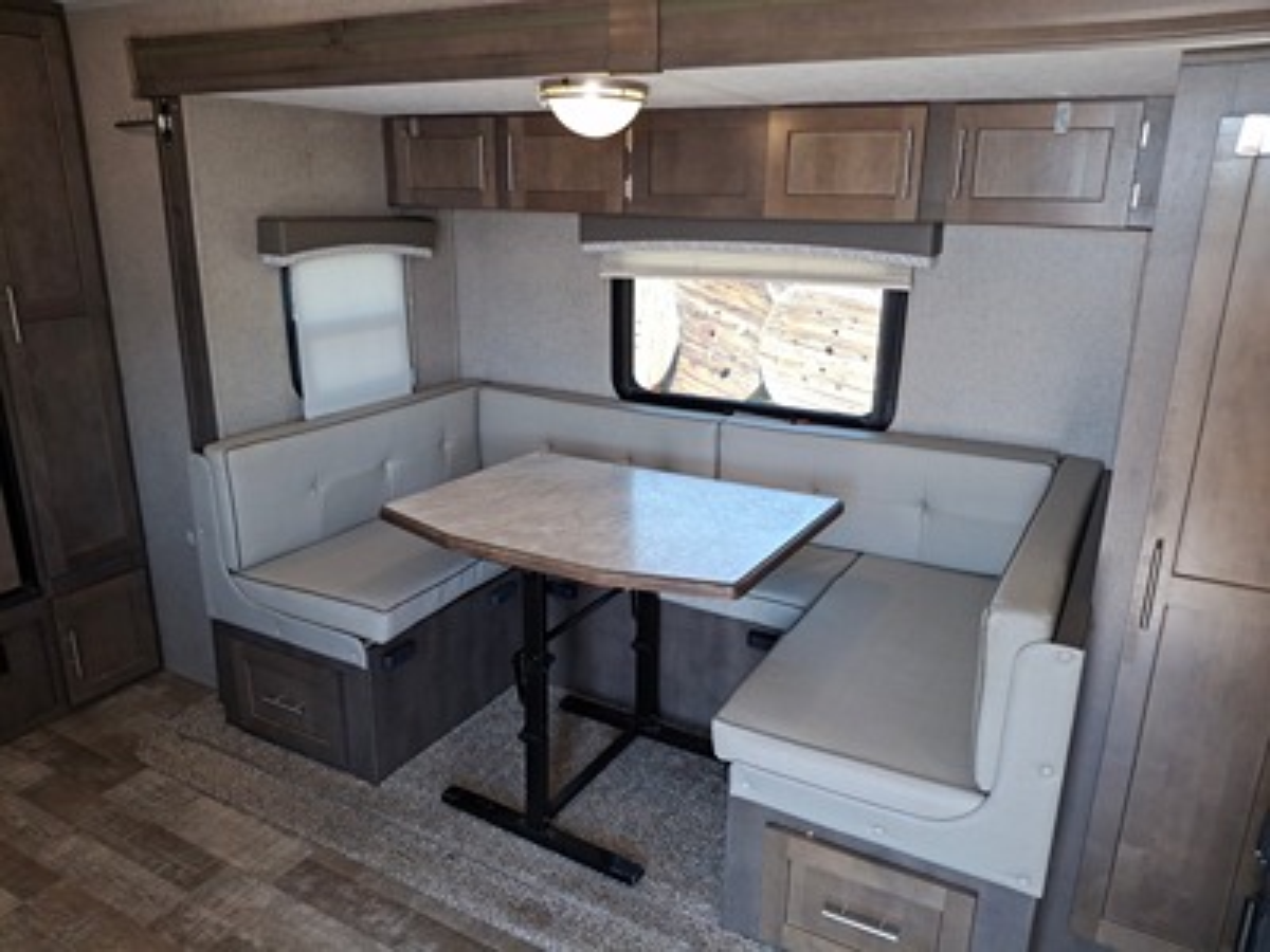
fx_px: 917
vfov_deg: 54.9
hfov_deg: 69.4
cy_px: 476
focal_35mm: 25
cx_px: 635
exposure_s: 1/120
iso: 25
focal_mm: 4.69
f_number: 1.8
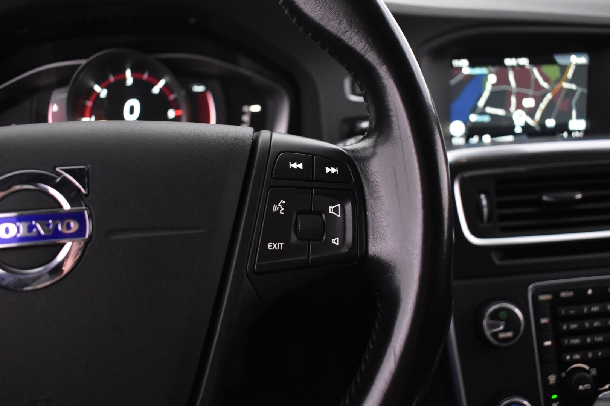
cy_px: 203
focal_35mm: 30
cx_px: 305
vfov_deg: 43.6
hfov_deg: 61.9
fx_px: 508
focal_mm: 20
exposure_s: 1/30
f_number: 3.8
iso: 2500
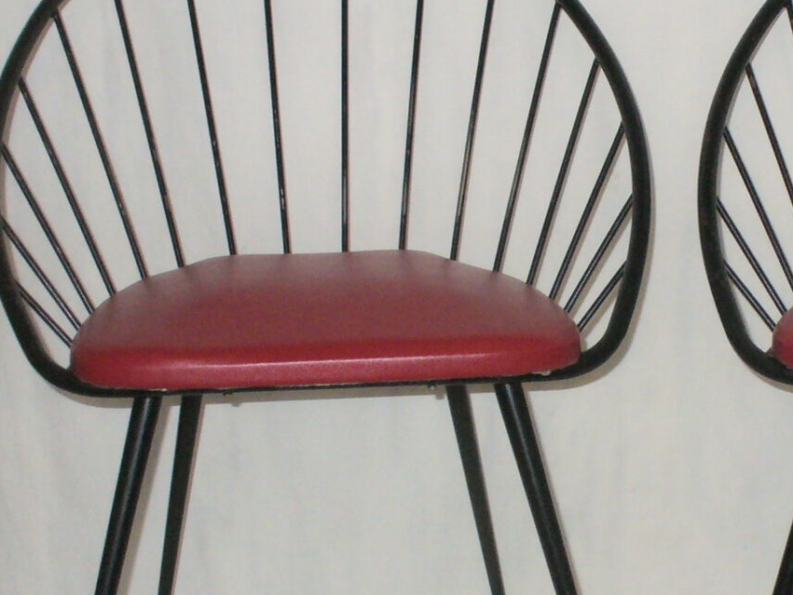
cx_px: 684
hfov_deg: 21.6
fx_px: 2040
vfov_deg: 16.6
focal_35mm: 89
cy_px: 341
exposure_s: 1/30
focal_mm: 6.1
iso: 250
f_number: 2.8
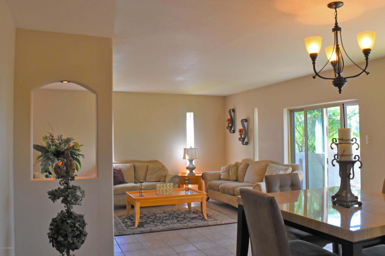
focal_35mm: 30
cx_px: 192
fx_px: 321
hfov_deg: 61.9
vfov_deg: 43.6
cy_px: 128
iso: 1800
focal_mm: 20
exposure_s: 1/30
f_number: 18
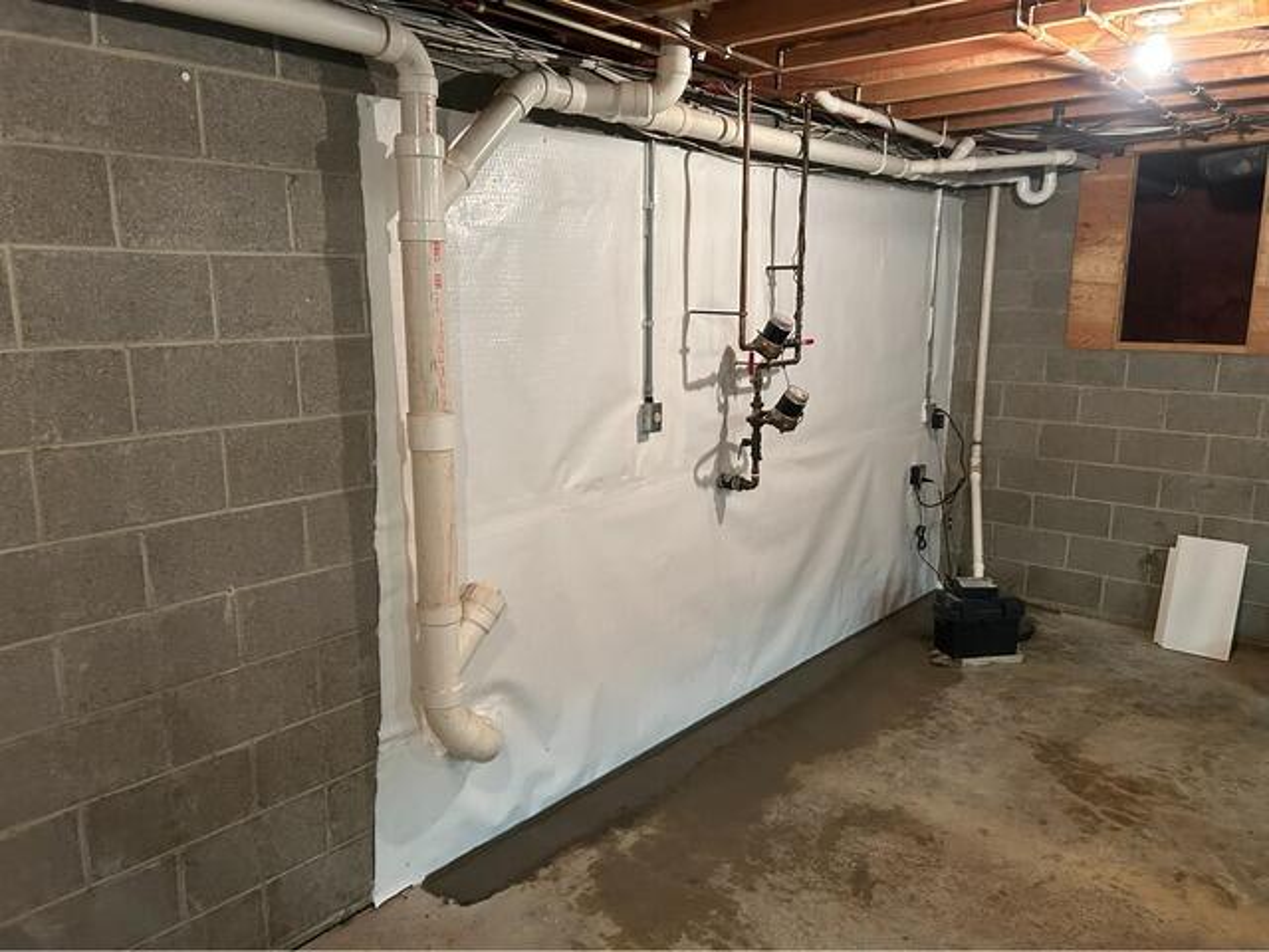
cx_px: 634
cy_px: 476
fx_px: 953
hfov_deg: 67.3
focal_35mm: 26
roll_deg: +1.7
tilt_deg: -11.4
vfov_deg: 53.1
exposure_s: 1/60
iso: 500
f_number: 1.5
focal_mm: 5.7
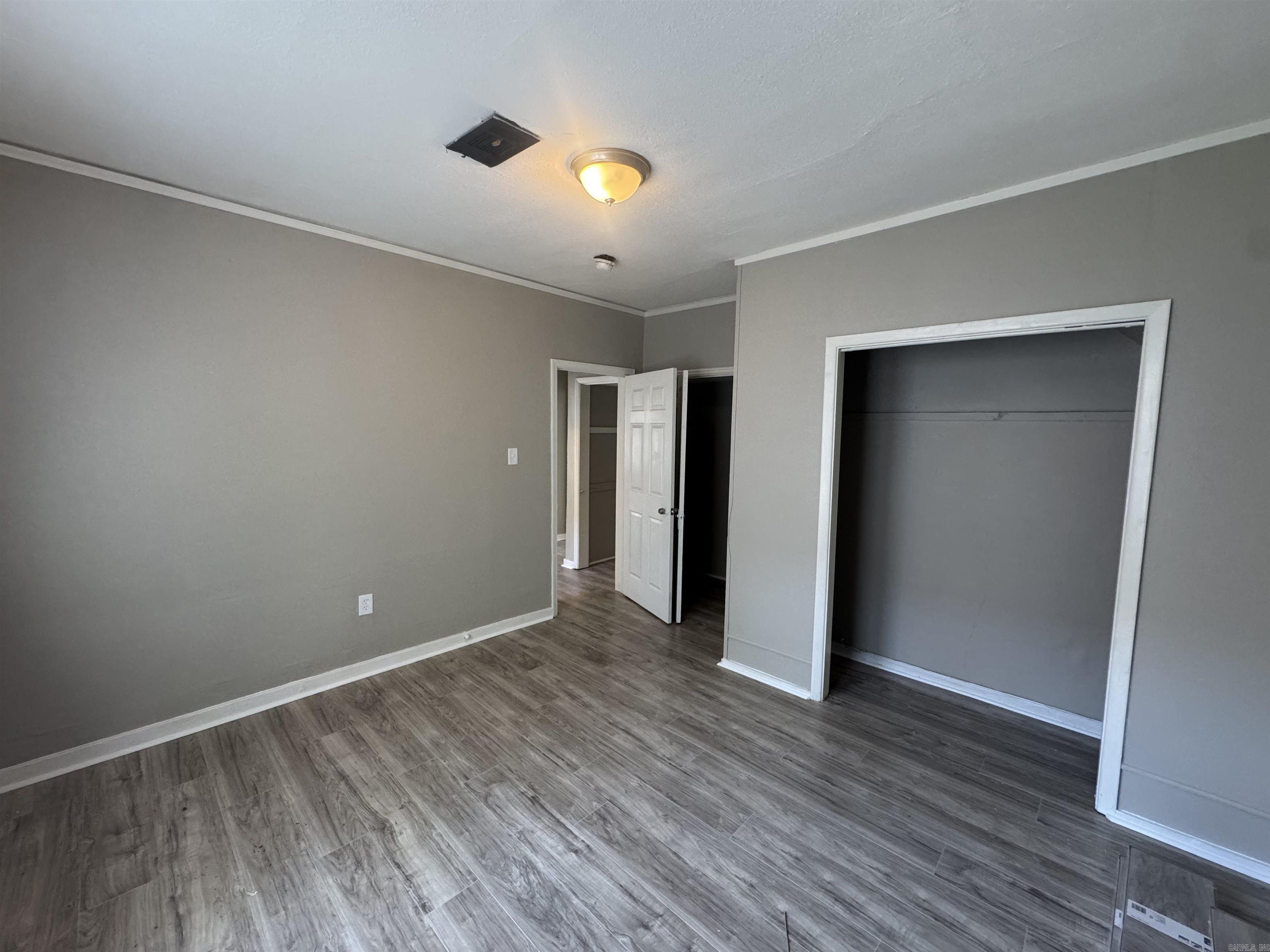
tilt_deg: -5.6
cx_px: 635
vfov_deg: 85.7
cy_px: 476
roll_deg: -1.1
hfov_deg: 102.1
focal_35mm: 14
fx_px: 514
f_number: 2.2
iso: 320
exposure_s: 1/60
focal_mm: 2.22
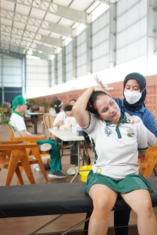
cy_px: 128
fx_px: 379
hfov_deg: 23.2
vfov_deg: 34.4
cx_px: 115
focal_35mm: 58
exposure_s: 1/160
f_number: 1.8
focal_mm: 24
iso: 320
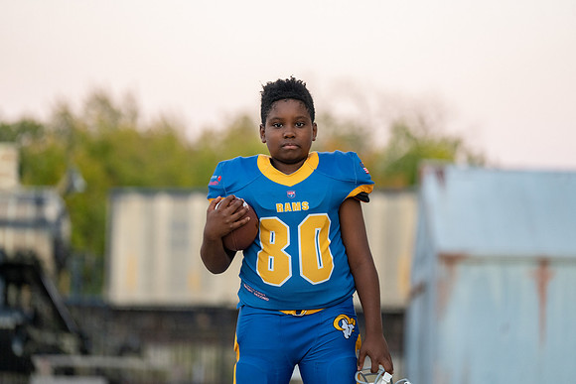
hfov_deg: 14.0
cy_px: 192
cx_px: 288
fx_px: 2343
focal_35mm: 146
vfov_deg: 9.4
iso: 2500
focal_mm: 144
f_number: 2.8
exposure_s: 1/320
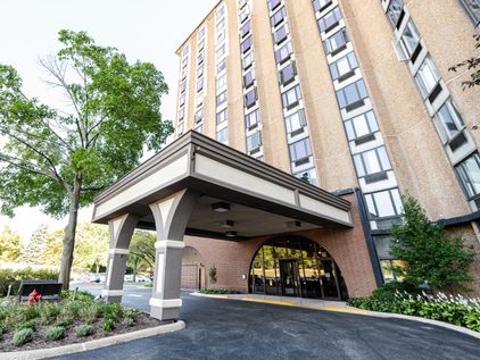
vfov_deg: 74.8
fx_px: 236
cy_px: 176
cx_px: 202
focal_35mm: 17
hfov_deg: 90.2
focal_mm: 14
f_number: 4.5
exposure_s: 1/160
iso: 250
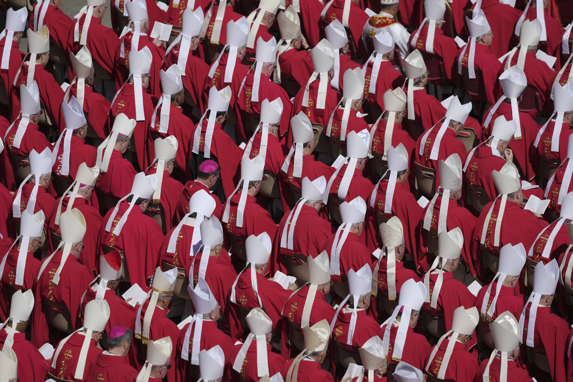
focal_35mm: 300
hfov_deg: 6.9
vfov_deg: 4.6
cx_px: 286
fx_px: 4775
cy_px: 191
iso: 100
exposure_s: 1/6400
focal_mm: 300
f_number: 2.8
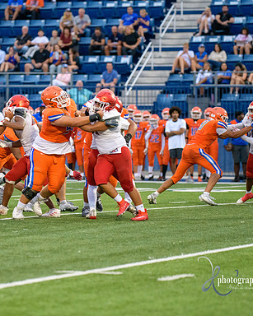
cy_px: 158
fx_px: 2257
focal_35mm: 241
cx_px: 47
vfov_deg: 8.0
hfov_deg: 6.4
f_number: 2.8
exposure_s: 1/2000
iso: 3200
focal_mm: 170
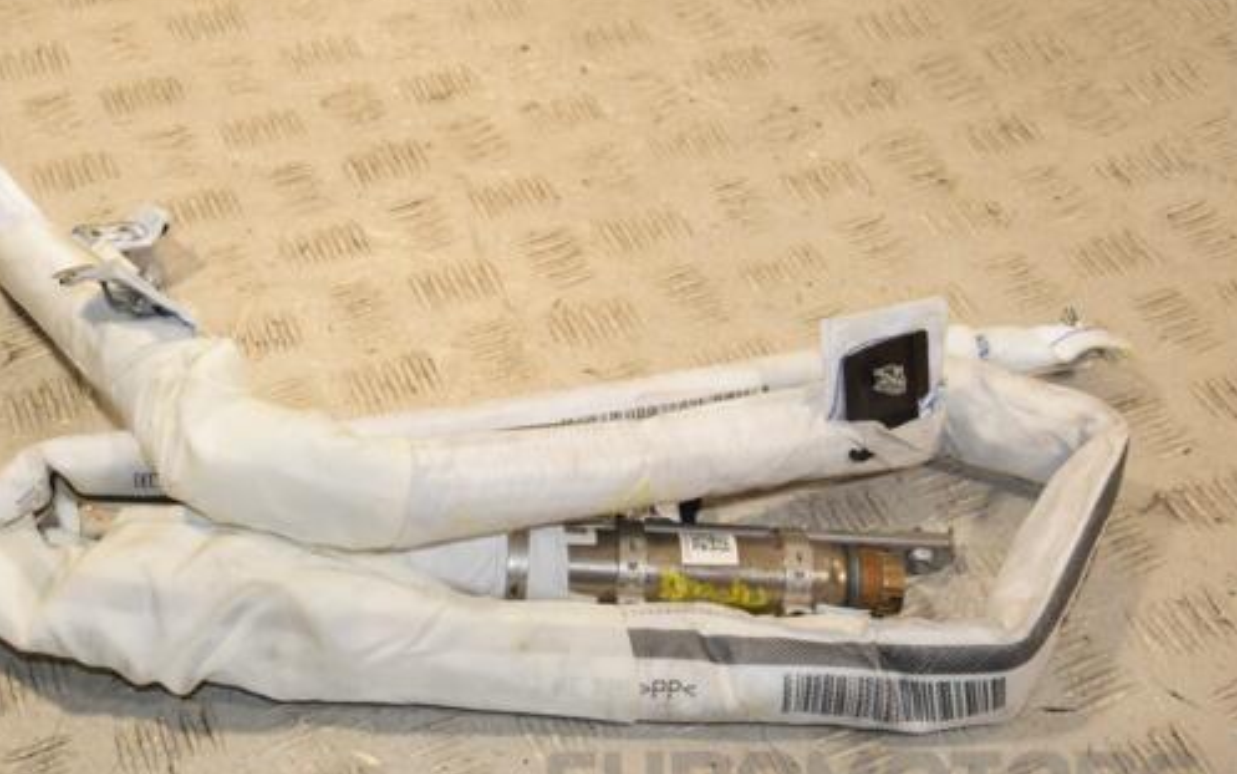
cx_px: 500
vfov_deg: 22.0
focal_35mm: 59
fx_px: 1990
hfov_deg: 34.4
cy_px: 458
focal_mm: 32
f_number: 8
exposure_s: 1/200
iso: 800
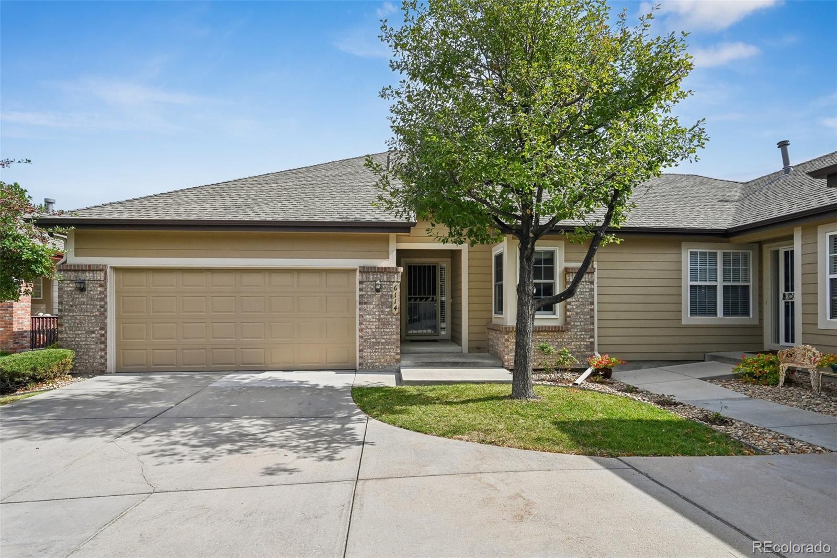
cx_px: 418
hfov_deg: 91.6
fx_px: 407
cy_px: 279
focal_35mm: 18
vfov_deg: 68.9
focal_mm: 17.5
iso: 400
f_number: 10
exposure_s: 1/640
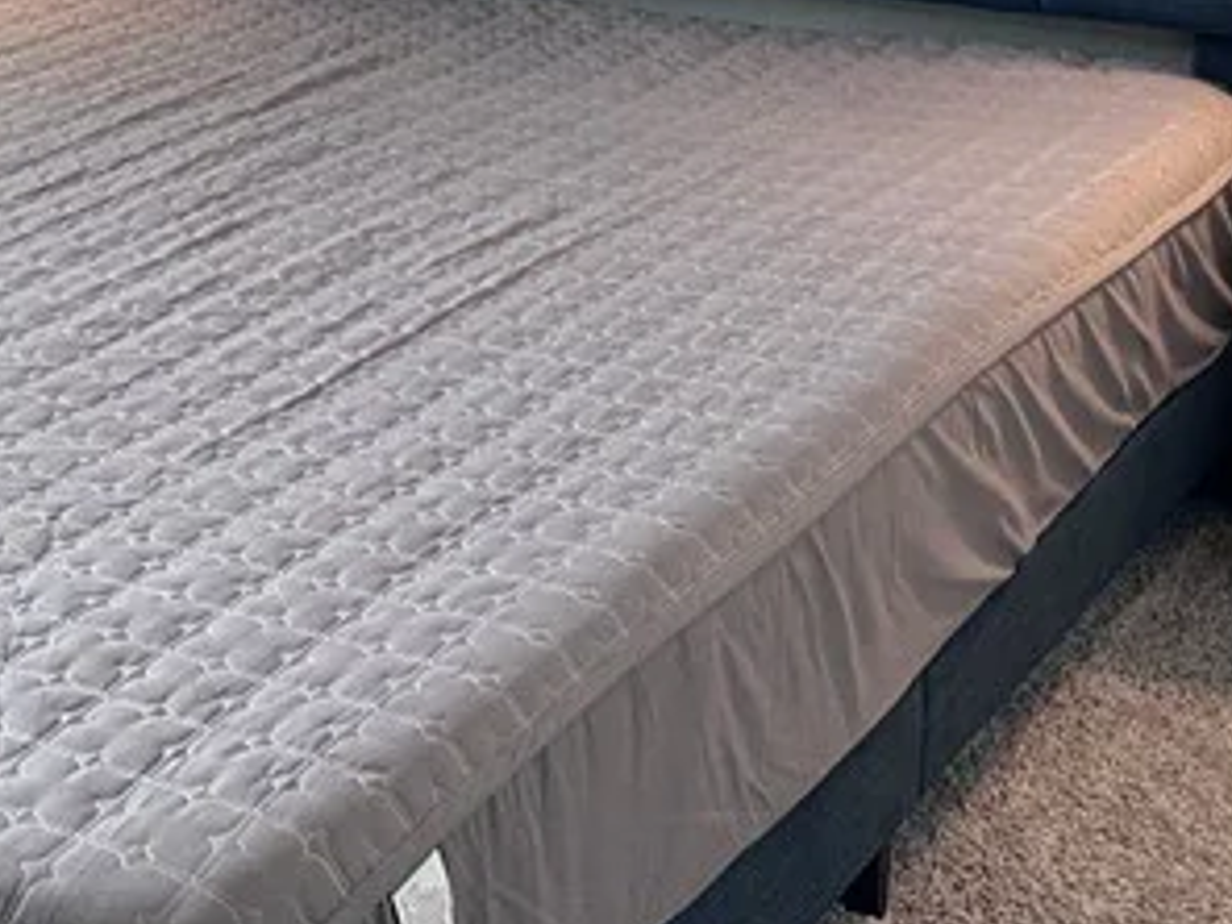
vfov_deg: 17.1
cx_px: -104
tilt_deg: -9.7
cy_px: -121
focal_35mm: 83
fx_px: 2954
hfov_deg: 22.3
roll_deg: +0.2
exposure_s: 1/120
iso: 160
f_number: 1.78
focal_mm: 6.86
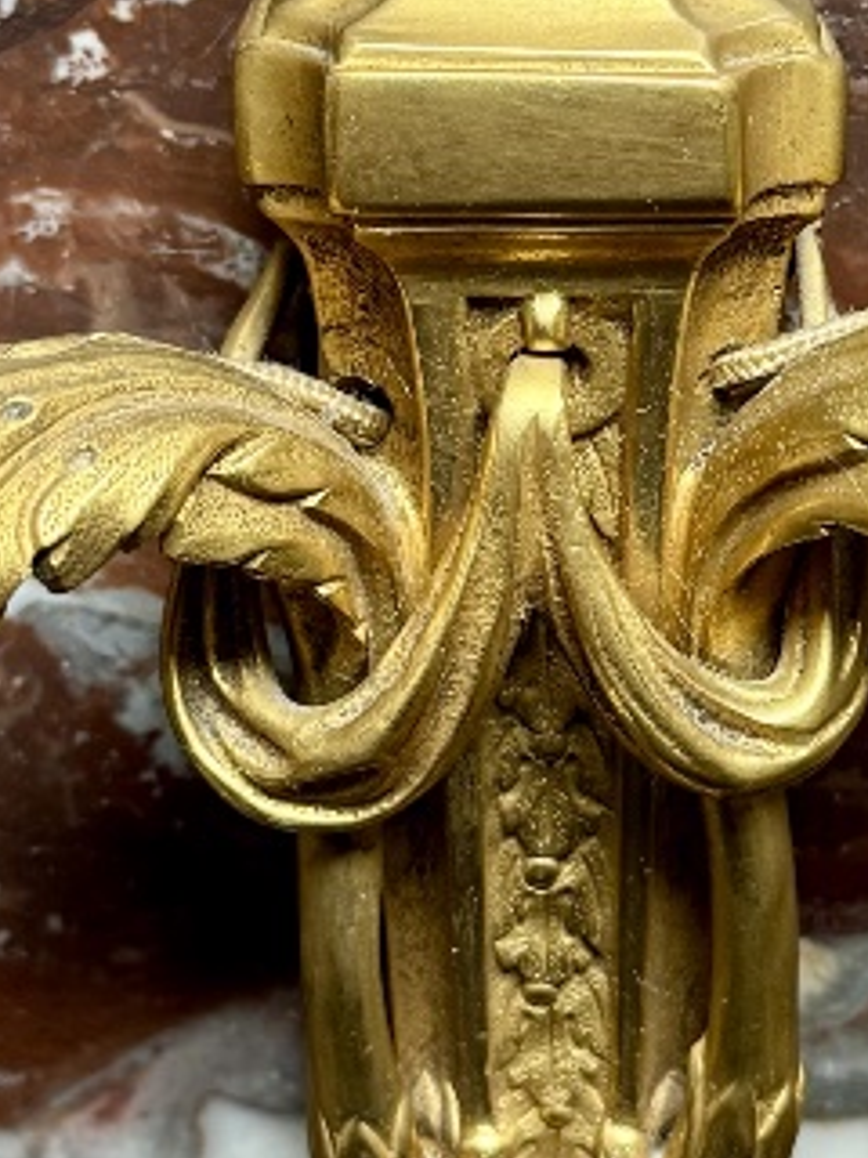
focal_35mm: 90
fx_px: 3009
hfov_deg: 16.4
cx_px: 618
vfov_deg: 21.7
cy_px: 413
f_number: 1.78
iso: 250
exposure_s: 1/60
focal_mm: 6.76
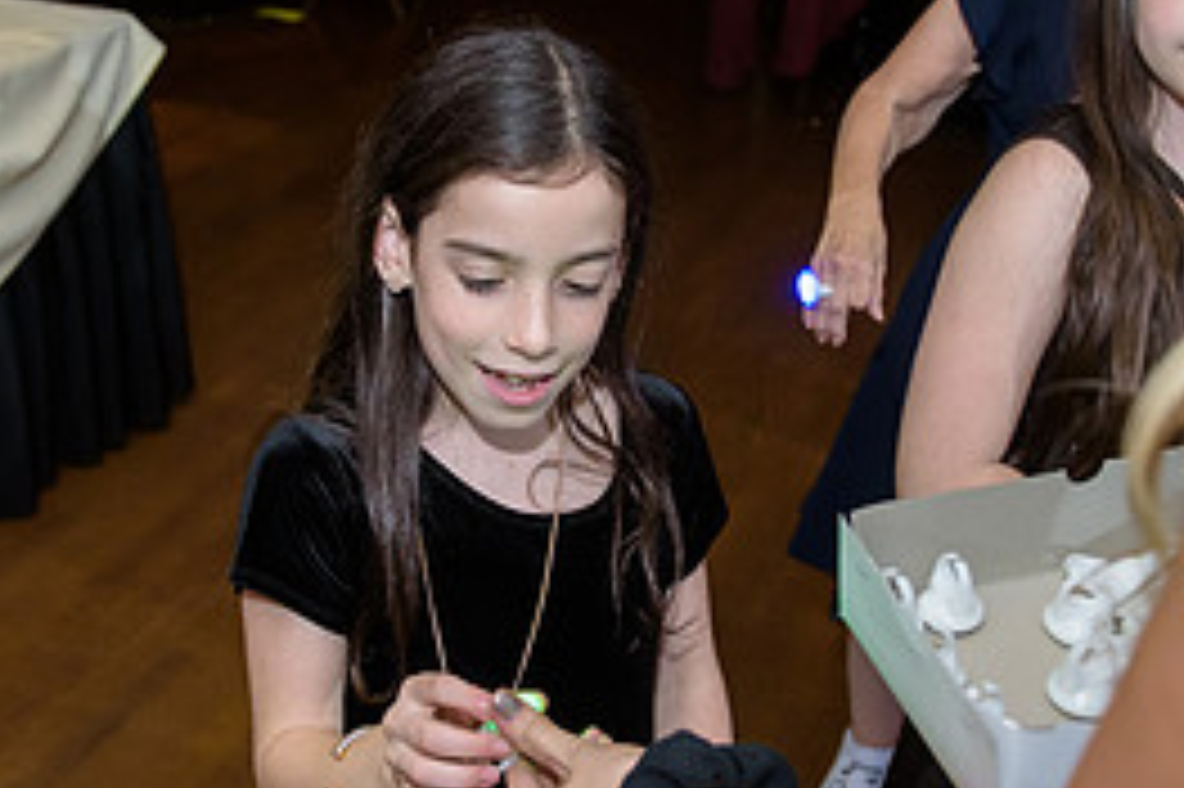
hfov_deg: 37.5
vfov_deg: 25.5
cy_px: 376
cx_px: 509
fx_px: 1742
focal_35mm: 53
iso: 1600
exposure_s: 1/125
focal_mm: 24
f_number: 3.2
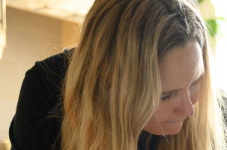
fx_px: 735
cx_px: 305
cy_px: 200
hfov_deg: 16.5
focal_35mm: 117
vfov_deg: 11.4
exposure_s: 1/125
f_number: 2.8
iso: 2000
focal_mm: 34.5
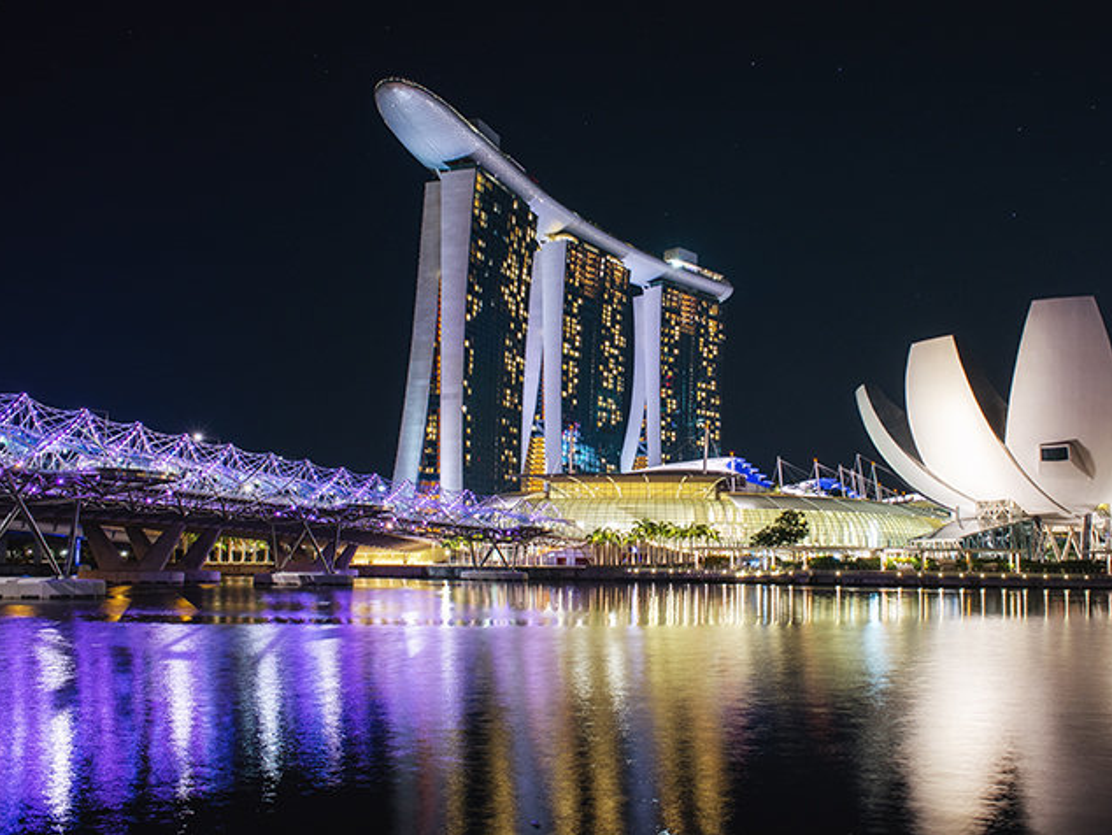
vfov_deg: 45.5
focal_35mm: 31
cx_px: 631
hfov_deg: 58.1
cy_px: 411
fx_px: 996
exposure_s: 1.3
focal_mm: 28
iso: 400
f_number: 8
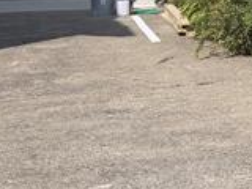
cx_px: 589
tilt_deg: +3.6
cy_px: -134
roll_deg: +0.3
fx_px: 1121
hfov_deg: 11.0
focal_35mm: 154
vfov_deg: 9.3
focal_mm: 6.76
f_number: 1.78
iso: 80
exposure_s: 1/5714
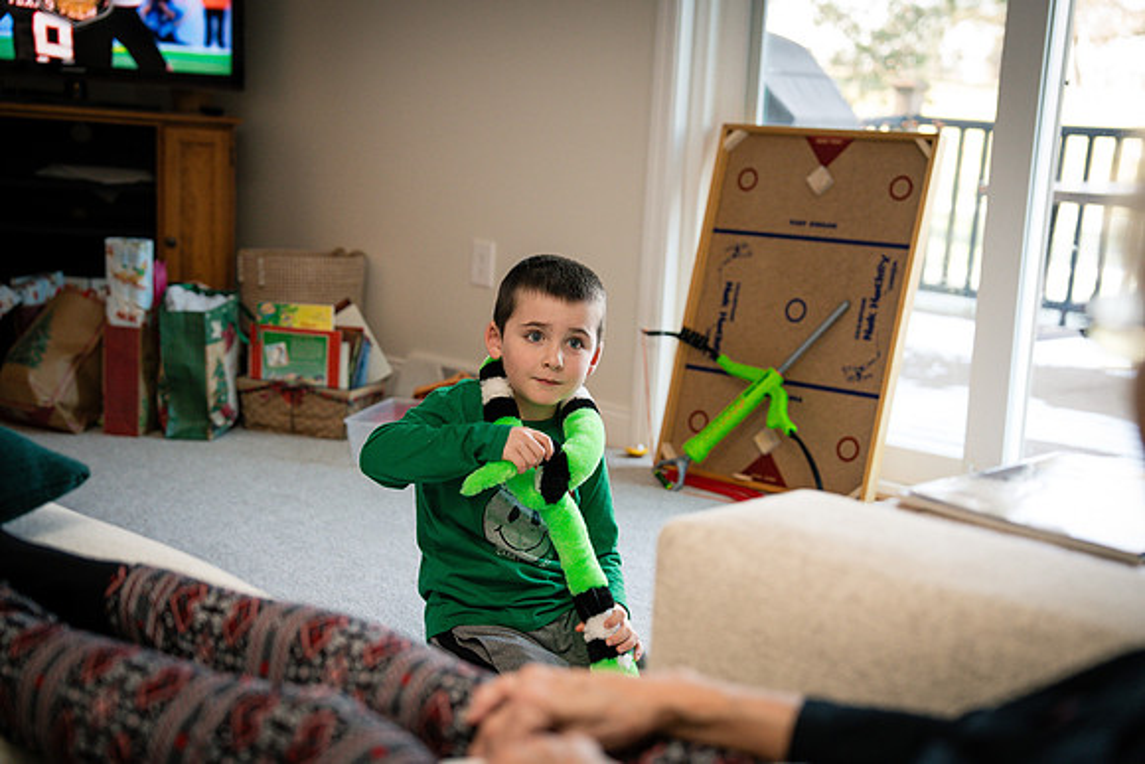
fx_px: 1591
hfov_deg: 39.6
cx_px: 572
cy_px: 382
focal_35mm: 50
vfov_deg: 27.0
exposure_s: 1/250
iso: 1250
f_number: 2.8
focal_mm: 50
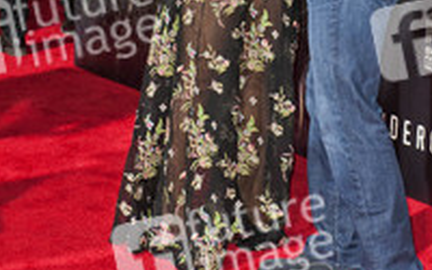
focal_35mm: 143
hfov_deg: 14.6
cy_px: -78
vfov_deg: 9.0
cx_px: 286
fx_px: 1684
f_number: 4.5
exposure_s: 1/400
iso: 800
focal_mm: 70
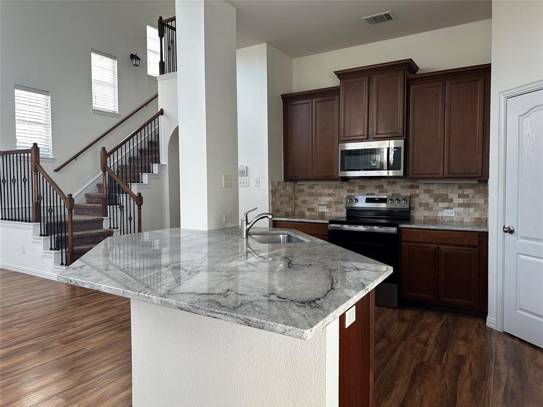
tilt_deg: -2.2
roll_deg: +0.2
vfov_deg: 56.8
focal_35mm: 24
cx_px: 272
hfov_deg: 71.6
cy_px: 204
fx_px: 376
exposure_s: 1/228
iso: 64
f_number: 1.78
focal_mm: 6.86
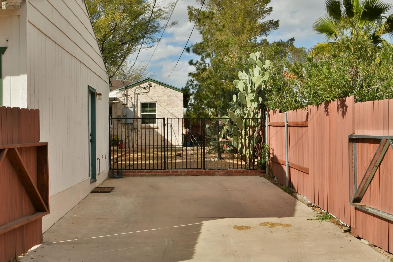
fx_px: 469
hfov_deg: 45.4
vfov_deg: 31.2
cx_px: 187
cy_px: 129
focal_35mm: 43
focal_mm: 20
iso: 250
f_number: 18
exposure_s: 1/400
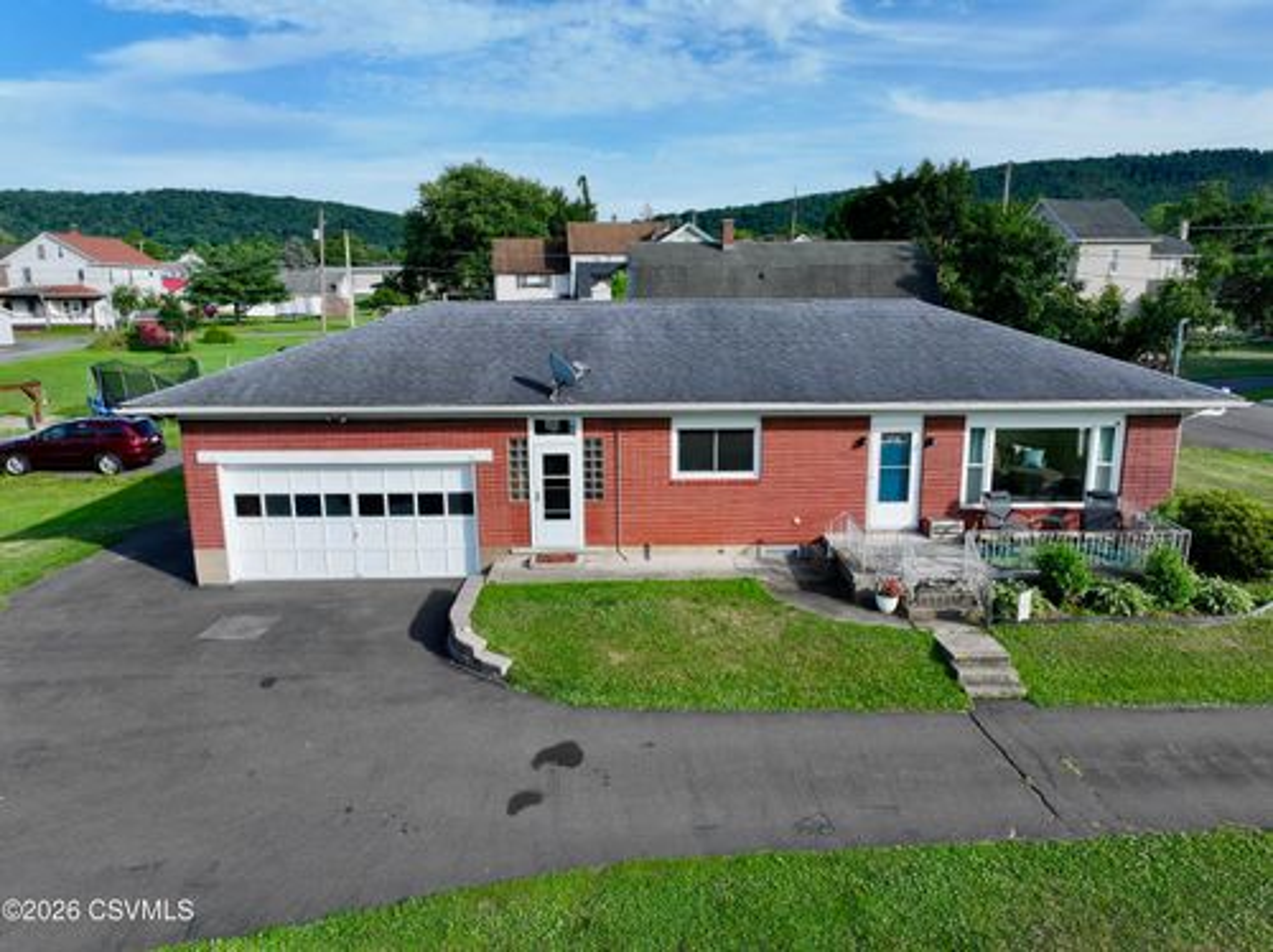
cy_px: 476
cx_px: 636
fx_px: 882
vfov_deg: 56.7
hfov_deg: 71.6
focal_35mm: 24
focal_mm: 12.29
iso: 130
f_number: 2.8
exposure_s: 1/1600
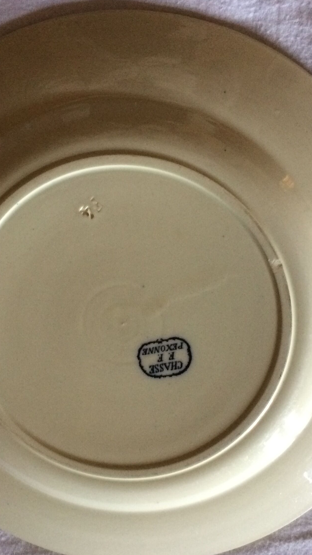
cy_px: 293
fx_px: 677
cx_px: 144
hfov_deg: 26.0
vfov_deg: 44.6
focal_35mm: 46
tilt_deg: -76.6
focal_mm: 4.15
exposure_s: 1/33
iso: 250
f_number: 2.2
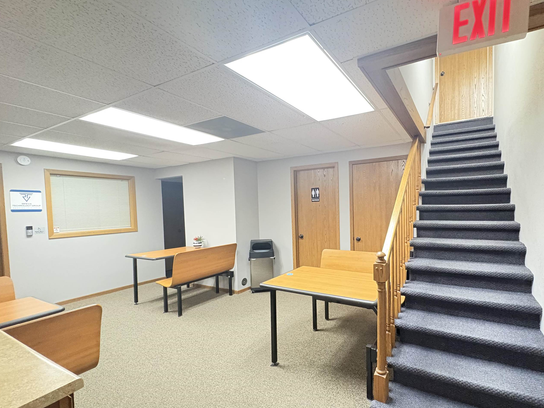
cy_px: 218
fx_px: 267
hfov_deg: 90.1
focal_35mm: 17
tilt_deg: -1.6
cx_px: 321
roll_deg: +1.2
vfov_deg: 74.6
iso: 1000
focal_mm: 2.22
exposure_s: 1/30
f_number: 2.2
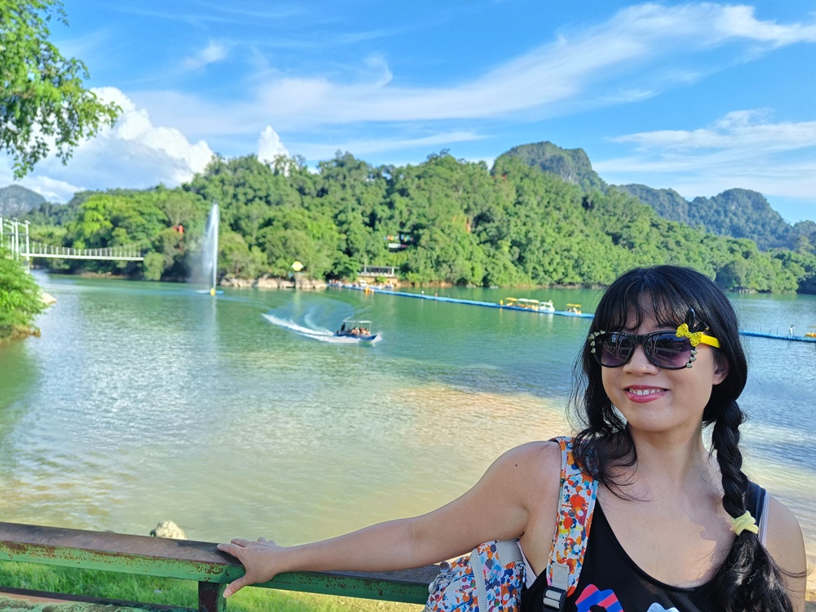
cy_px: 306
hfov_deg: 71.6
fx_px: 566
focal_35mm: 24
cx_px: 408
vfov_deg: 56.8
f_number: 1.8
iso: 50
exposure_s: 1/230
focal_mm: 5.59
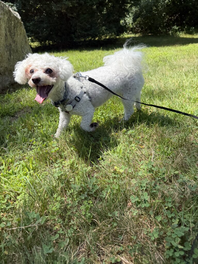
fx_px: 183
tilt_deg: -25.3
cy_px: 132
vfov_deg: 71.6
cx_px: 99
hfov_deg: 56.8
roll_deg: -2.3
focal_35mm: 24
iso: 100
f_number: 1.78
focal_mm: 6.76
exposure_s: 1/2232
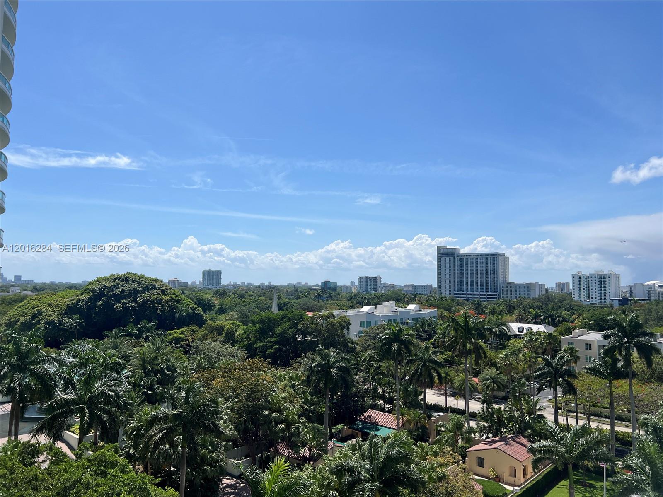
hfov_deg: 67.3
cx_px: 332
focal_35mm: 26
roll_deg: -0.4
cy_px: 248
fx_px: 498
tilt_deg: +4.4
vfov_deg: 53.1
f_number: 1.5
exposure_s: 1/8000
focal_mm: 5.7
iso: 50
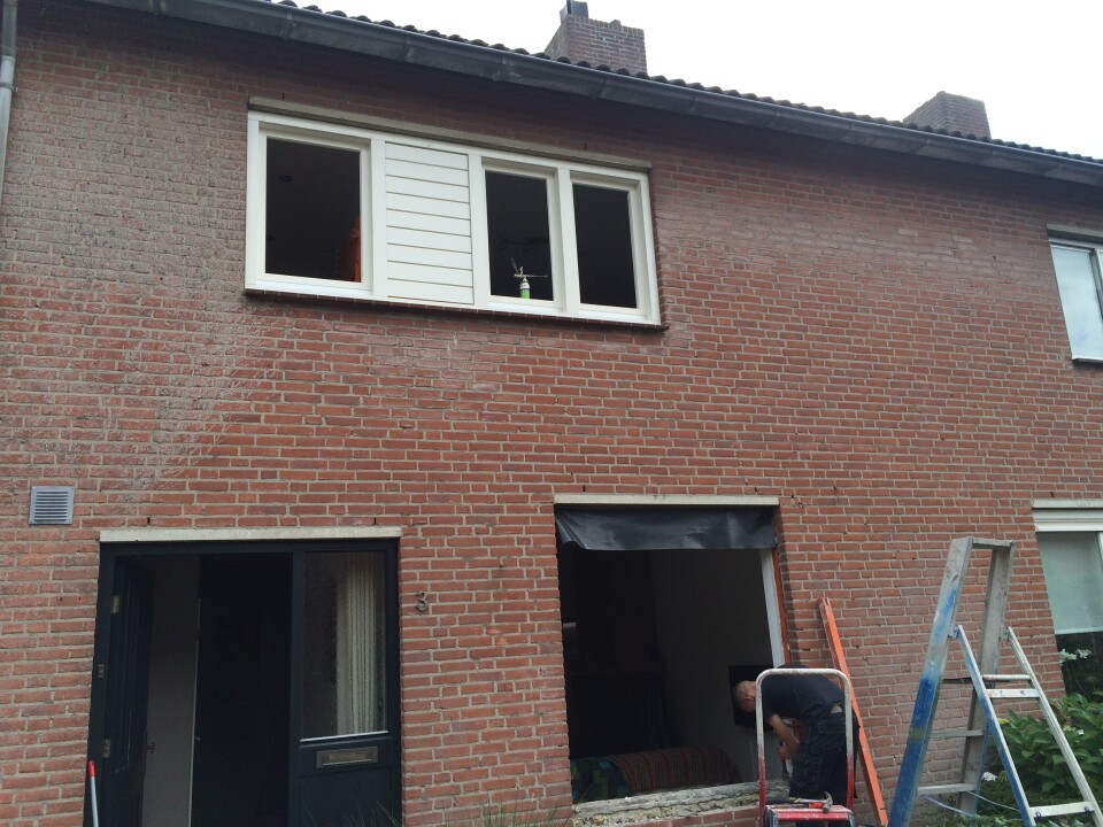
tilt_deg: +12.5
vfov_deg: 48.2
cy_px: 414
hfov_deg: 61.7
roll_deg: +3.3
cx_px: 552
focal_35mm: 29
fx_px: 924
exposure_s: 1/631
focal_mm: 4.15
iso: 32
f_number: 2.2
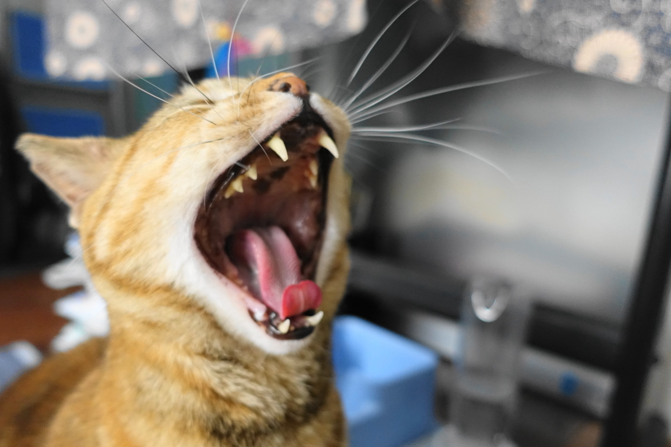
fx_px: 447
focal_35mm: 24
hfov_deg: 73.7
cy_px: 224
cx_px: 336
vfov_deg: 53.1
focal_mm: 8.8
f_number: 2
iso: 1000
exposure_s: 1/250
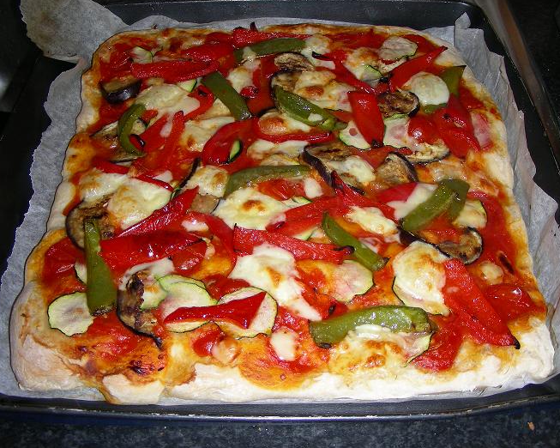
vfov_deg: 37.3
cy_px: 223
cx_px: 288
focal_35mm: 40
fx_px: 663
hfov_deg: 45.8
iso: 50
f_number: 3.5
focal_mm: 6.3
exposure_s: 1/60.1
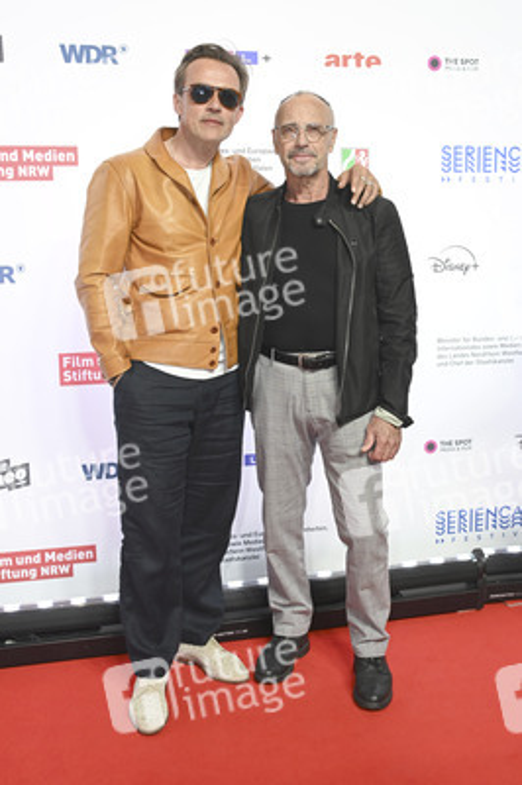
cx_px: 261
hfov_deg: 37.8
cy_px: 392
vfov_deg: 54.5
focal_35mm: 35
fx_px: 763
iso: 1250
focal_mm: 35
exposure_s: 1/160
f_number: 4.5
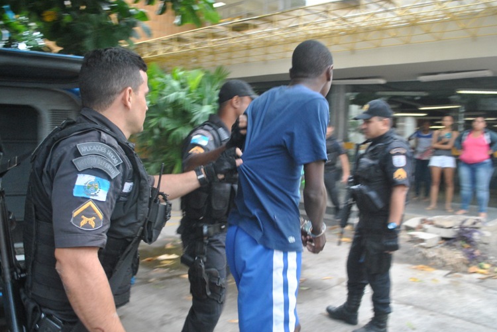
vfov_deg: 41.2
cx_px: 244
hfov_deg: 58.7
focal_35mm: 32
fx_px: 442
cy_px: 173
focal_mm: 20
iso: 800
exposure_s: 1/50
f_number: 3.8
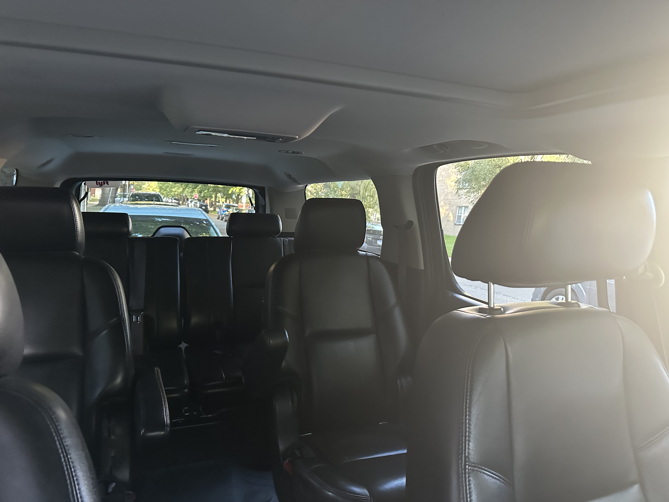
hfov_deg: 71.6
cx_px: 334
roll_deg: -5.7
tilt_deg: -4.2
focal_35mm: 24
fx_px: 464
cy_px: 251
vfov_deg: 56.8
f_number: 1.78
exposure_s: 1/40
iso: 1000
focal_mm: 6.86
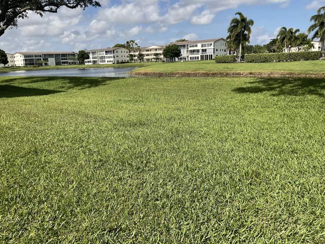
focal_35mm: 29
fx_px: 272
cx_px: 162
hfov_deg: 61.7
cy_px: 122
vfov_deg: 48.2
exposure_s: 1/1984
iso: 16
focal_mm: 3
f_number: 1.8
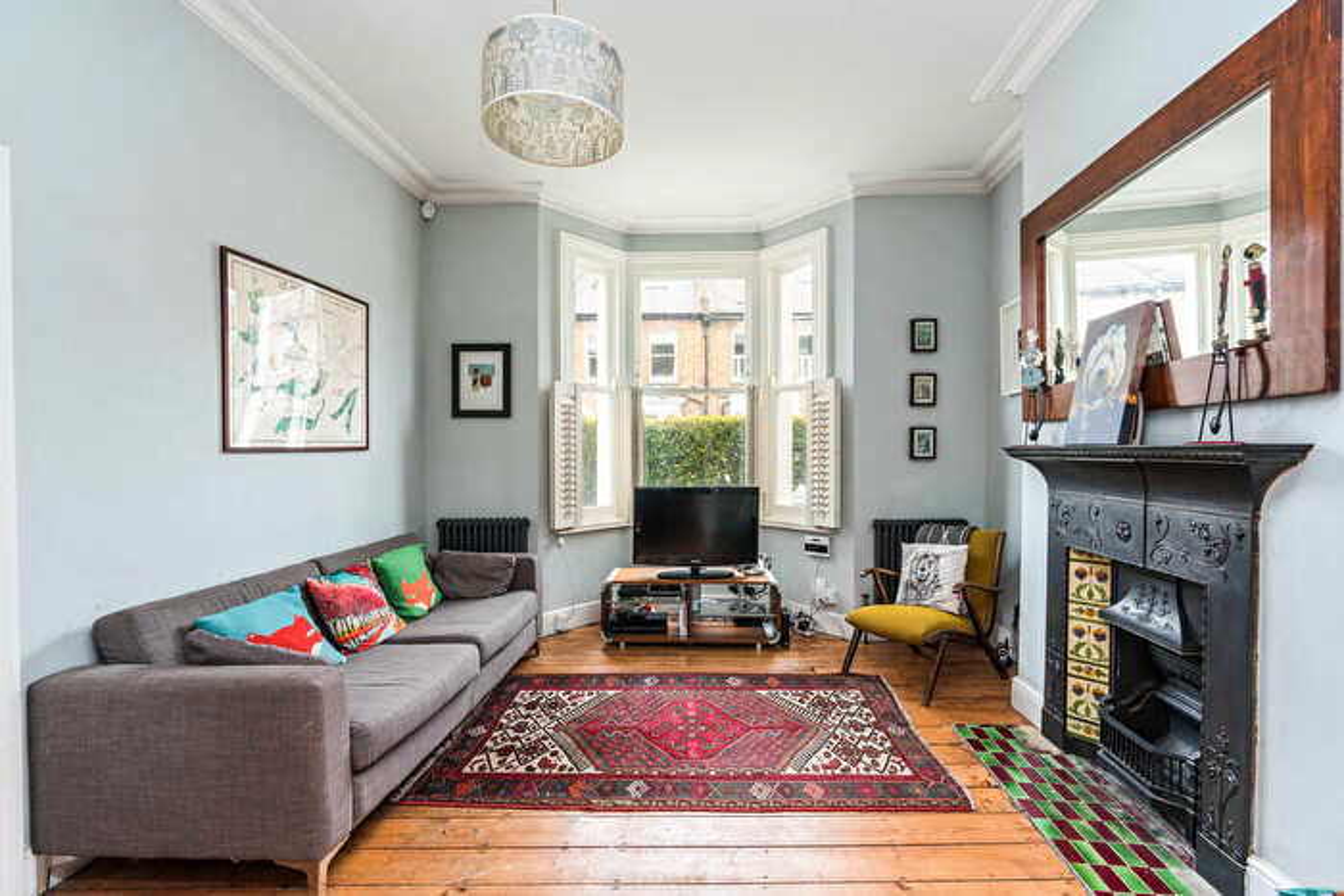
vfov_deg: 73.8
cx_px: 672
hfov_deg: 96.7
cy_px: 448
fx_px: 597
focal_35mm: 16
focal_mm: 16
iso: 250
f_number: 8
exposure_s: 1/1.67
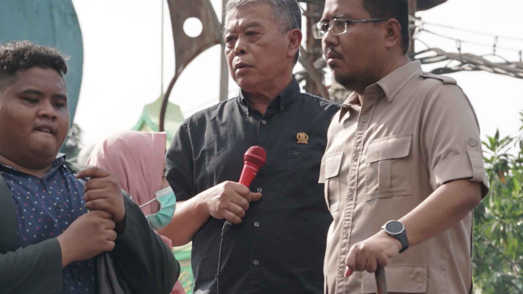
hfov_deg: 4.0
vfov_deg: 2.2
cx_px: 12
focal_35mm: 543
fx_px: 7531
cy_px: 258
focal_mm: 162
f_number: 10
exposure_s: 1/160
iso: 160
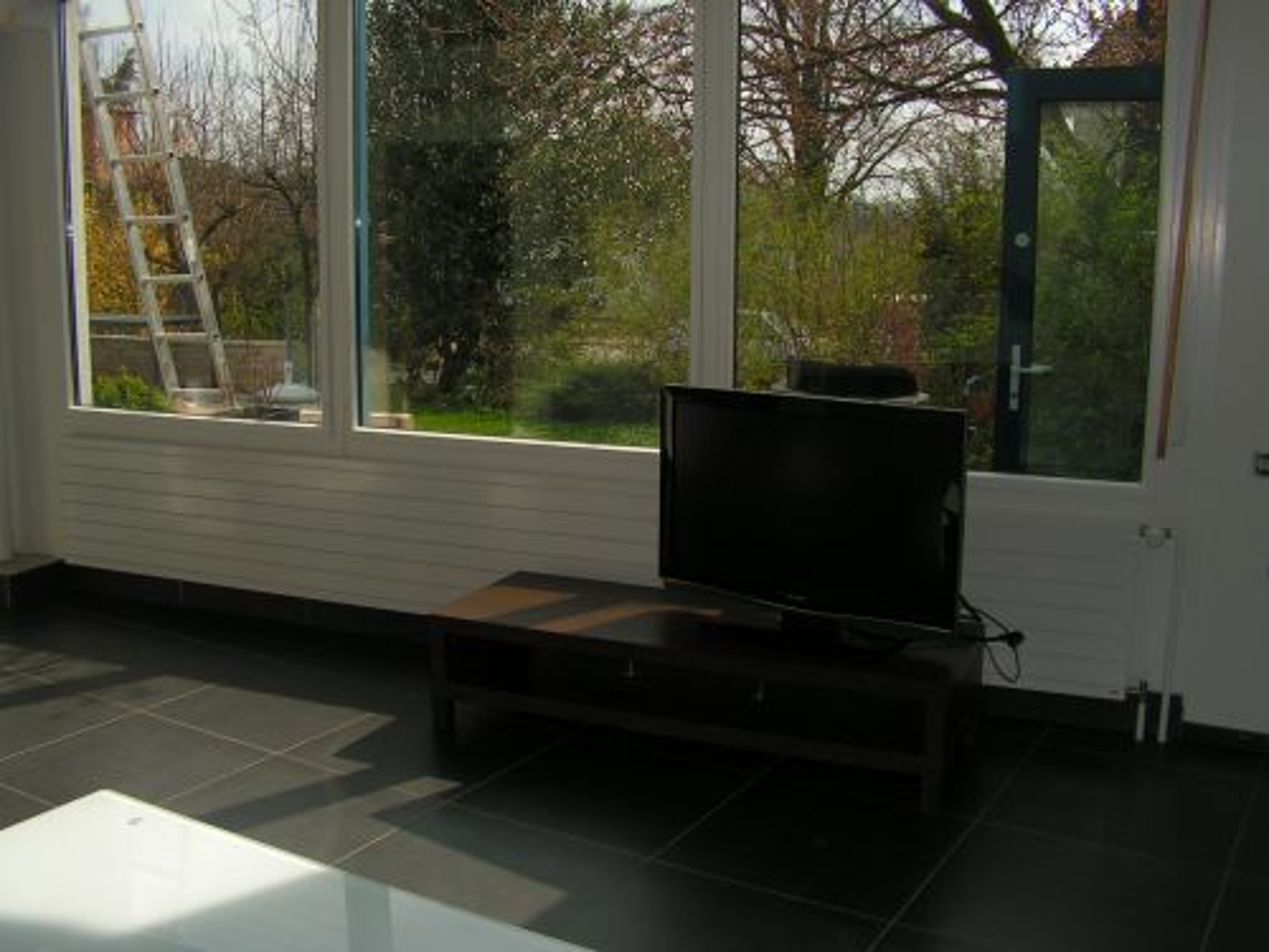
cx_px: 634
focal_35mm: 36
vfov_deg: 39.7
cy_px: 476
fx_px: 1320
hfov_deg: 51.4
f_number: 3.2
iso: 64
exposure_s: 1/800
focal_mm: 6
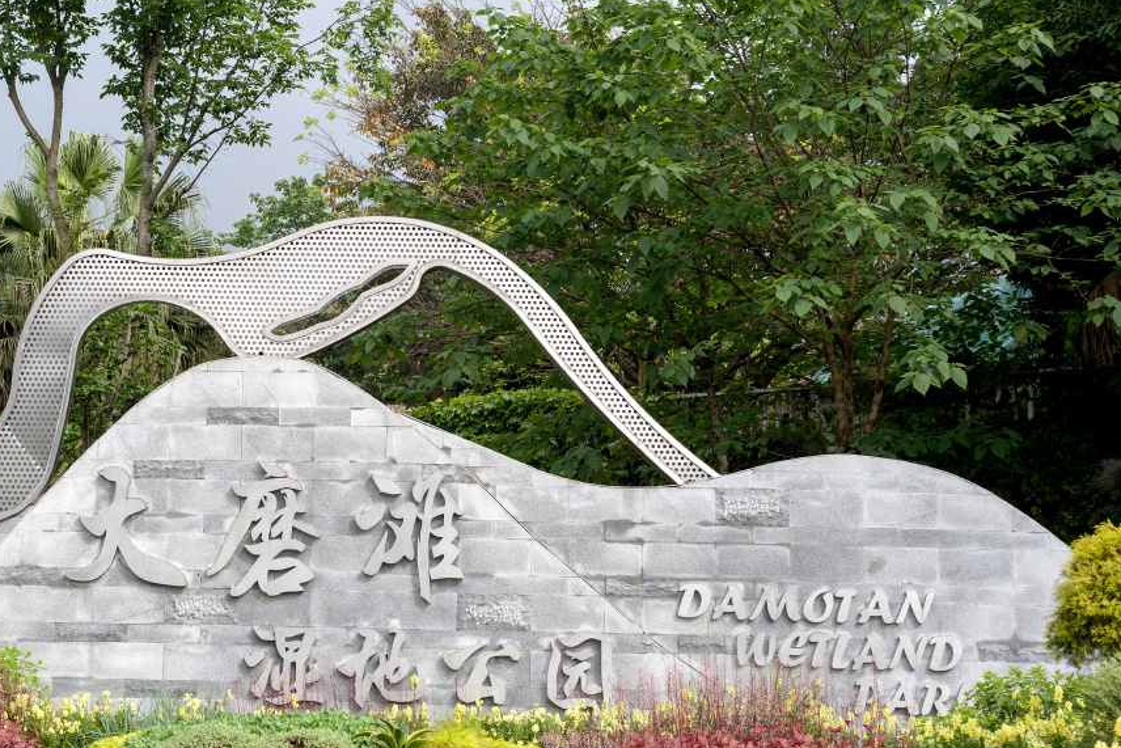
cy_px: 300
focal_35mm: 70
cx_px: 350
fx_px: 2180
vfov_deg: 19.4
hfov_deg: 28.6
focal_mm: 50
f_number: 5.6
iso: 400
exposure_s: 1/1000
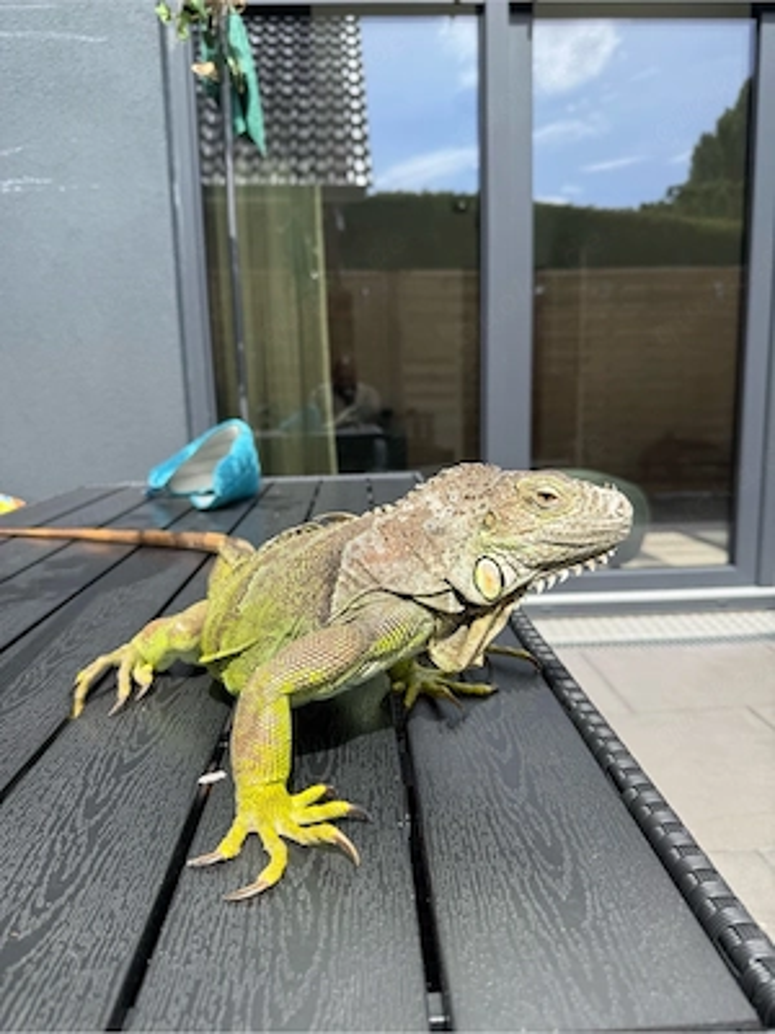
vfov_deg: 71.6
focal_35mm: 24
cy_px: 517
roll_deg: +1.4
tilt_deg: -8.4
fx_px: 716
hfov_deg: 56.8
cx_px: 388
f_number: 1.78
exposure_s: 1/2169
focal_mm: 6.76
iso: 80
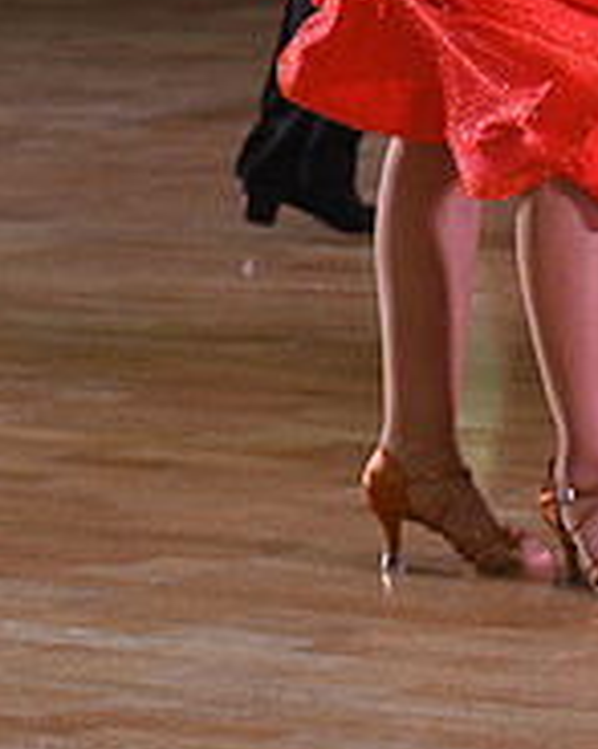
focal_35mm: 326
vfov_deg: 5.9
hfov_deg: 4.7
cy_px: -220
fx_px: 7218
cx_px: -6
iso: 2000
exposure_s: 1/320
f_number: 5
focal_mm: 110
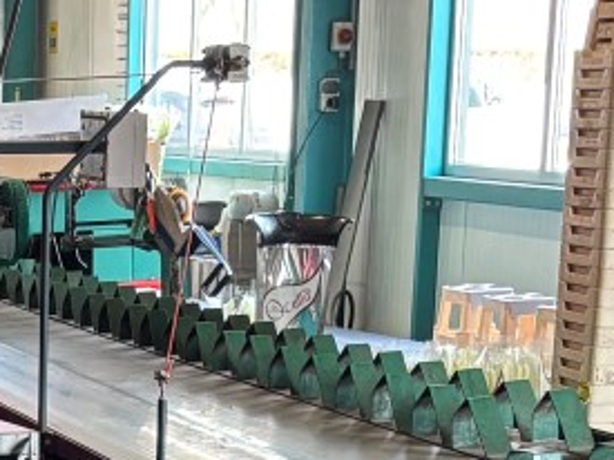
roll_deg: +0.1
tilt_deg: -14.1
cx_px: -192
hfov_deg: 13.9
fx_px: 2411
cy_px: 757
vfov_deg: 10.4
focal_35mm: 136
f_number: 1.6
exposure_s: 1/60
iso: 160
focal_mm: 5.96
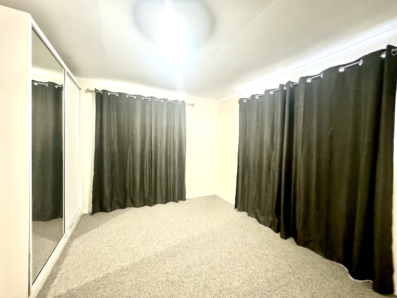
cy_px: 149
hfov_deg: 102.1
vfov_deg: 85.7
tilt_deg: -1.8
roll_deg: -1.3
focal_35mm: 14
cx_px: 198
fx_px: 161
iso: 1000
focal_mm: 2.22
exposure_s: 1/50
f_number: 2.2
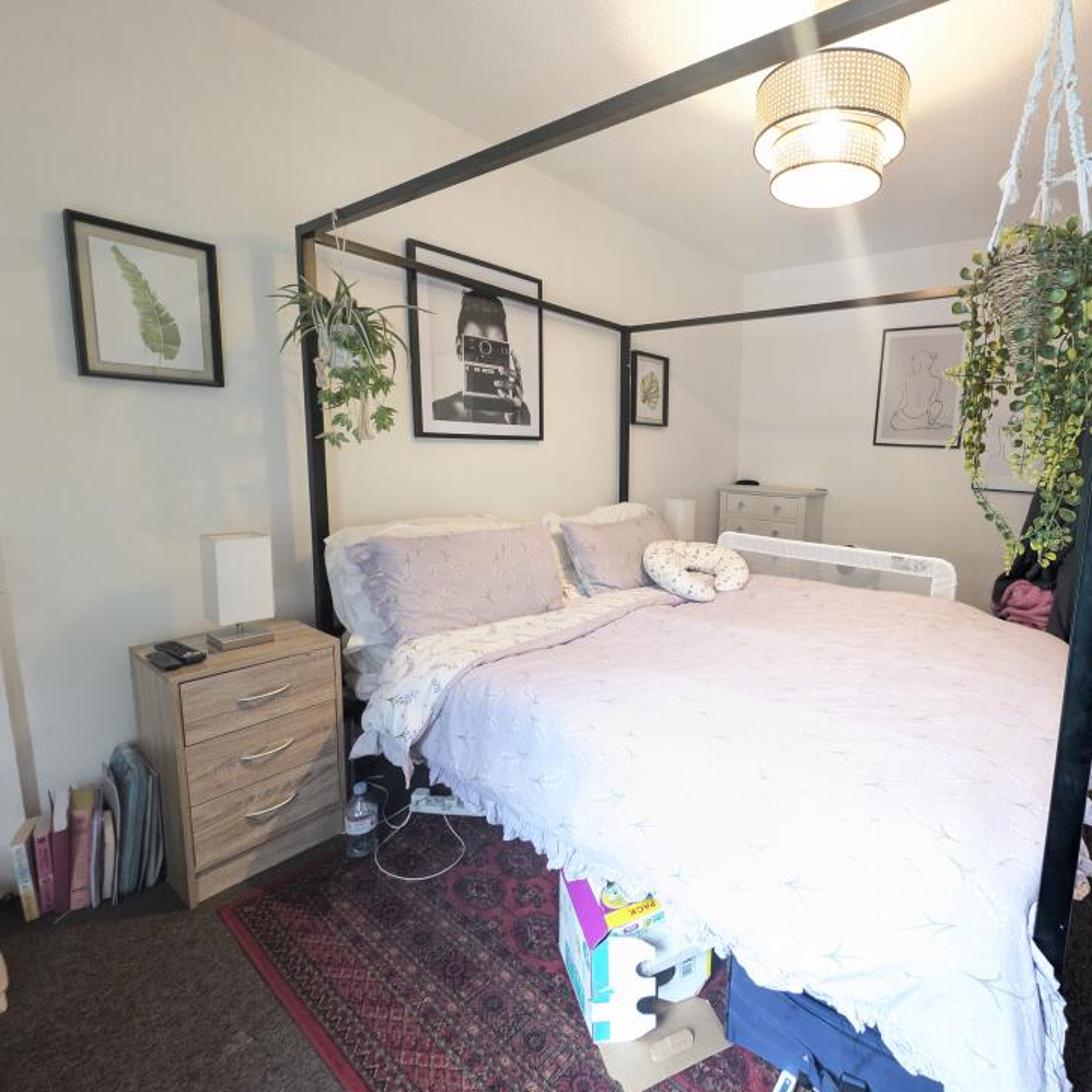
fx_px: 535
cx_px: 682
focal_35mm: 15
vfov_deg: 91.1
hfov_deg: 89.3
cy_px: 526
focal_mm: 2.23
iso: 318
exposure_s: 1/16.7
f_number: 1.95
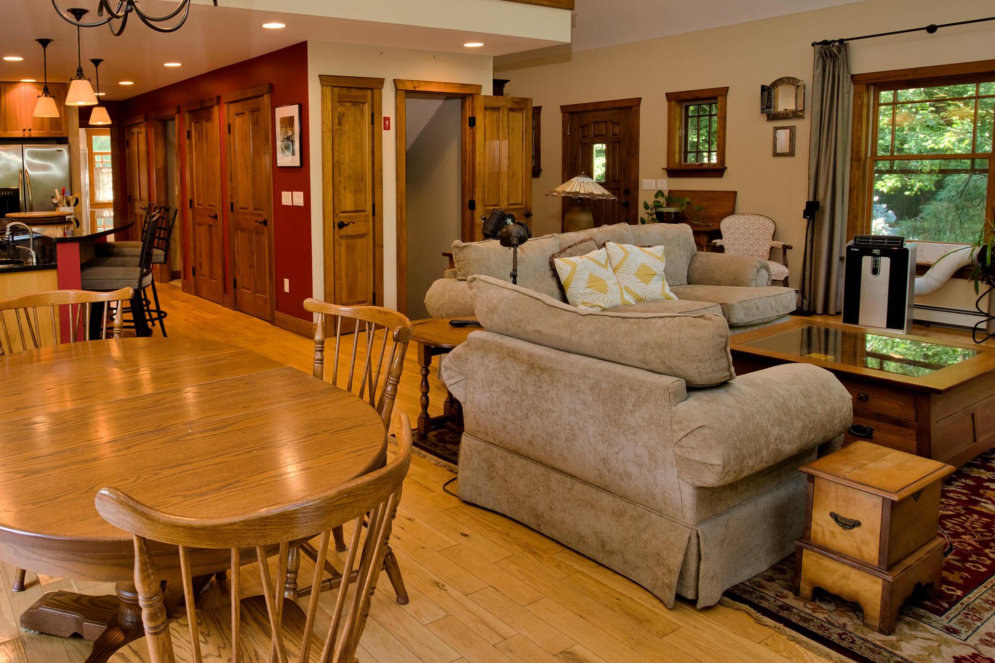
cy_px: 231
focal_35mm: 26
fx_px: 718
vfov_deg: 48.8
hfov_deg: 66.7
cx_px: 301
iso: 200
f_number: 9
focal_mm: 17
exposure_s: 1/15
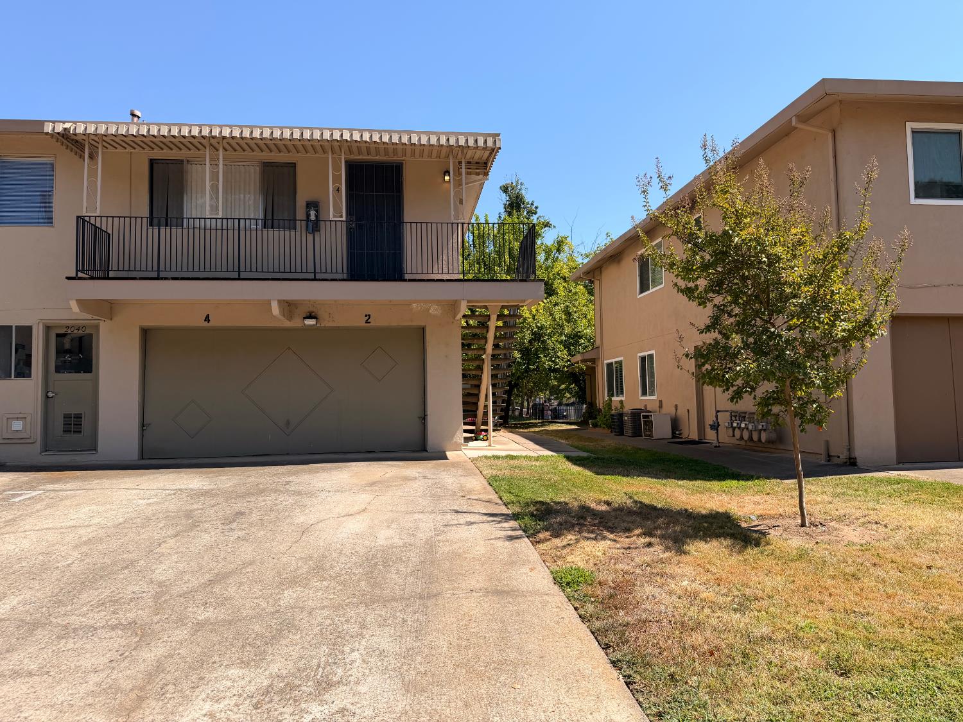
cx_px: 482
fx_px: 668
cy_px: 361
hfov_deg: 71.6
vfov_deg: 56.8
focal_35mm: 24
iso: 80
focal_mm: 6.76
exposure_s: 1/3584
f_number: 1.78
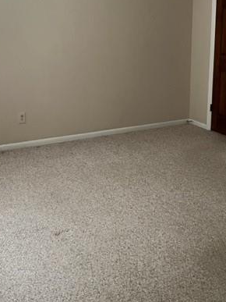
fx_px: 375
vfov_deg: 43.6
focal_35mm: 43
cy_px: 115
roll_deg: +1.0
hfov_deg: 33.5
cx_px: 138
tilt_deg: -12.1
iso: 250
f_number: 1.6
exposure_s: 1/60
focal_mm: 5.1
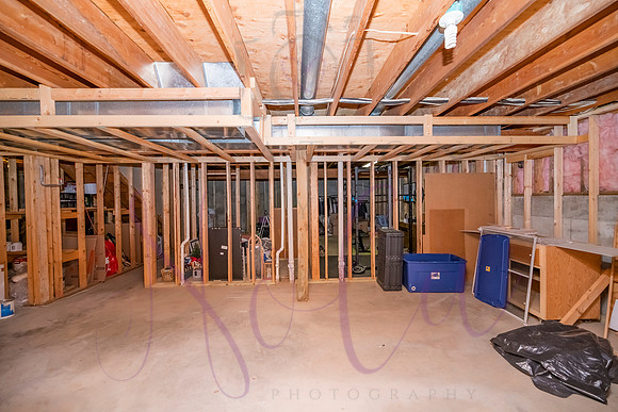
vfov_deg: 81.2
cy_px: 206
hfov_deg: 104.2
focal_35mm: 14
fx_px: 240
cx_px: 309
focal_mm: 14
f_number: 4
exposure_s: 1/250
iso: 800
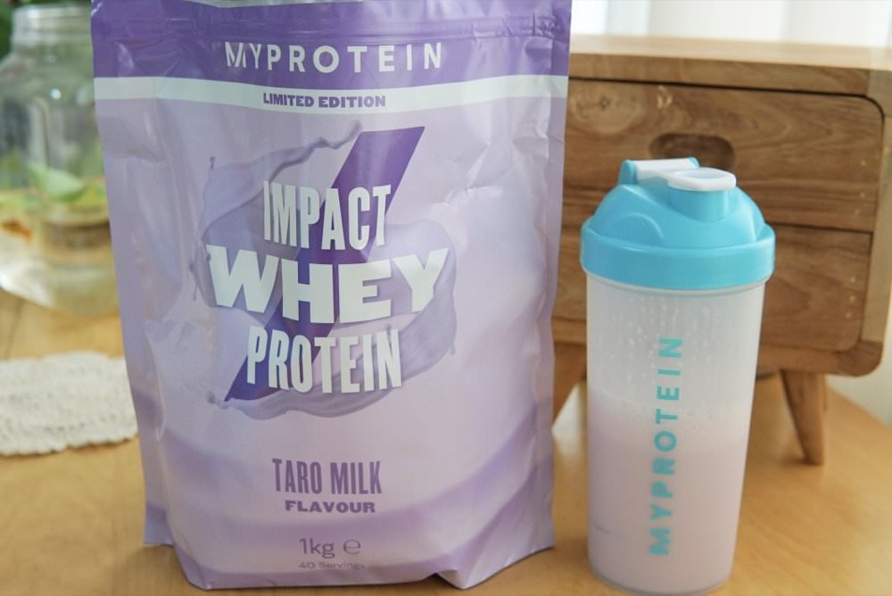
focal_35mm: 45
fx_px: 1116
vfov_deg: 29.9
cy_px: 298
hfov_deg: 43.6
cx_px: 446
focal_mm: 30
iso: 640
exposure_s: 1/160
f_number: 4
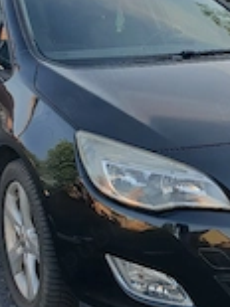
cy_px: 91
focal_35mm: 67
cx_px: 163
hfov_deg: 21.8
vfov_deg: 28.7
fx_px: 594
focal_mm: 4.32
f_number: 2.4
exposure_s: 1/333
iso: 50
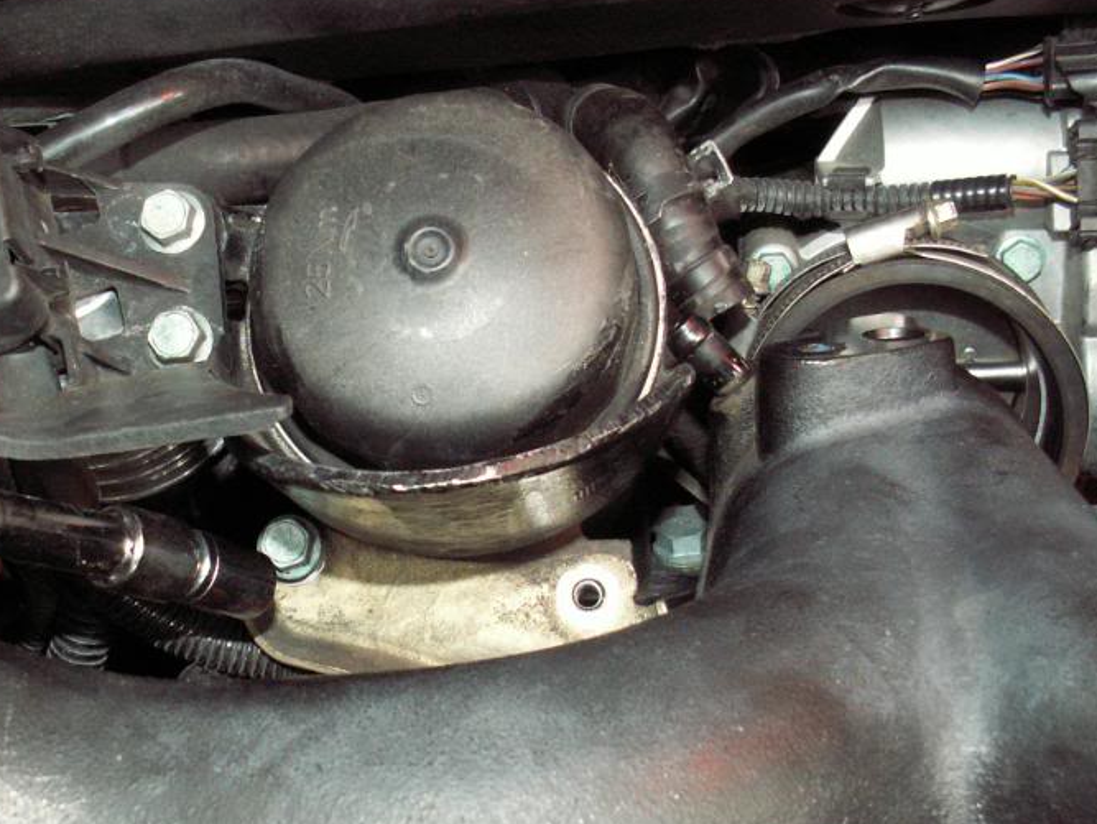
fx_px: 1681
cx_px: 413
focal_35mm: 53
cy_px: 572
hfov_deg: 36.0
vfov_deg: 27.3
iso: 160
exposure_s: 1/40
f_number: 2.8
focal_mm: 5.86
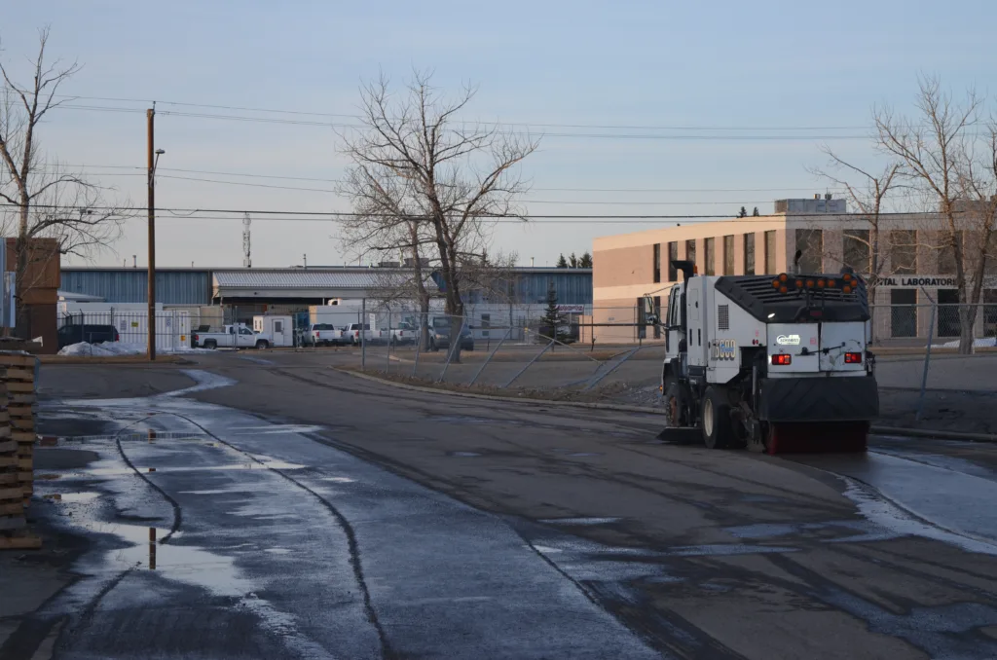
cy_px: 330
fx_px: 2280
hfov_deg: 24.7
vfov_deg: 16.5
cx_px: 498
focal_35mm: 82
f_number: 5.6
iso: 200
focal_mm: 55
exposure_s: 1/200
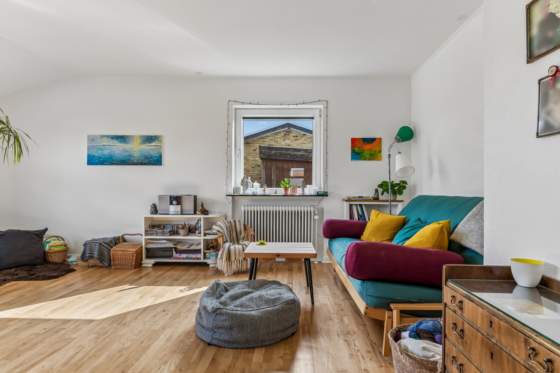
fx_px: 362
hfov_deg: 75.5
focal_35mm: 23
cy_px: 186
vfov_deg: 54.6
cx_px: 280
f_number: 8
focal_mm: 15.5
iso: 400
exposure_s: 1/50
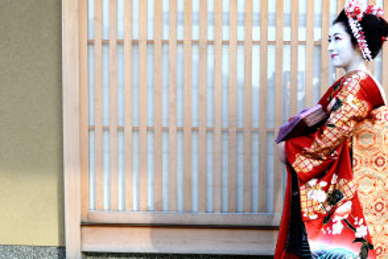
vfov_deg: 27.0
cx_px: 263
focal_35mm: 50
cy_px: 132
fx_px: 539
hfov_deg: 39.1
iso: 400
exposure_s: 1/2000
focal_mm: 24
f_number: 2.8
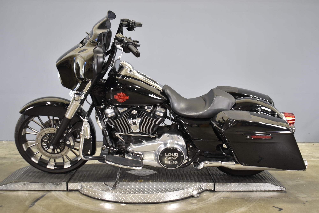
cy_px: 106
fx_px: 385
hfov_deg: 45.0
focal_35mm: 44
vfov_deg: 30.8
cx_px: 160
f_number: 4.2
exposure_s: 1/10
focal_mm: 29
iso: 400
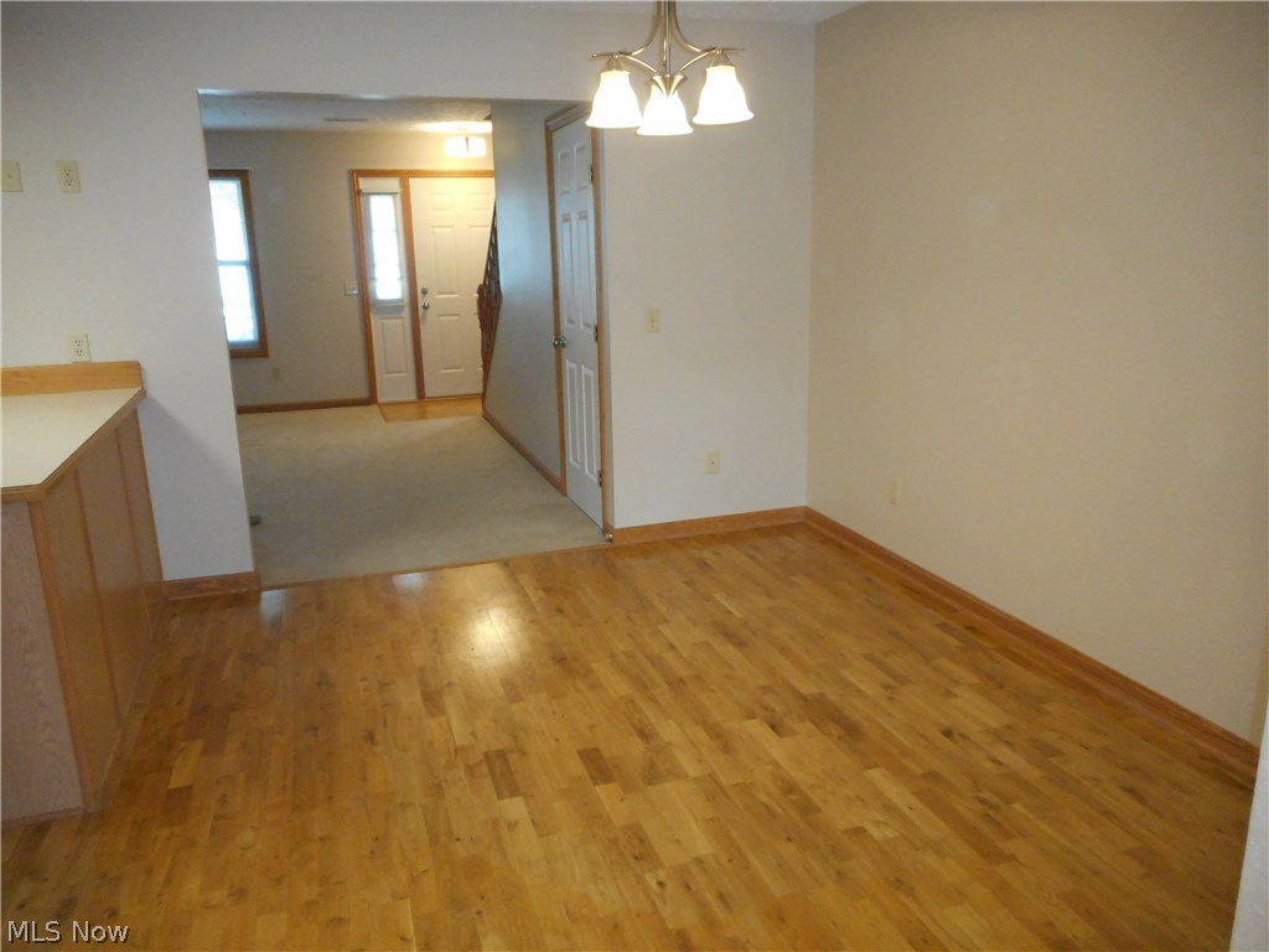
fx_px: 916
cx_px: 634
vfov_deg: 54.9
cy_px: 476
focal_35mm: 25
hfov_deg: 69.4
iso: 450
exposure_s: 1/25
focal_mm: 4.5
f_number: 3.7
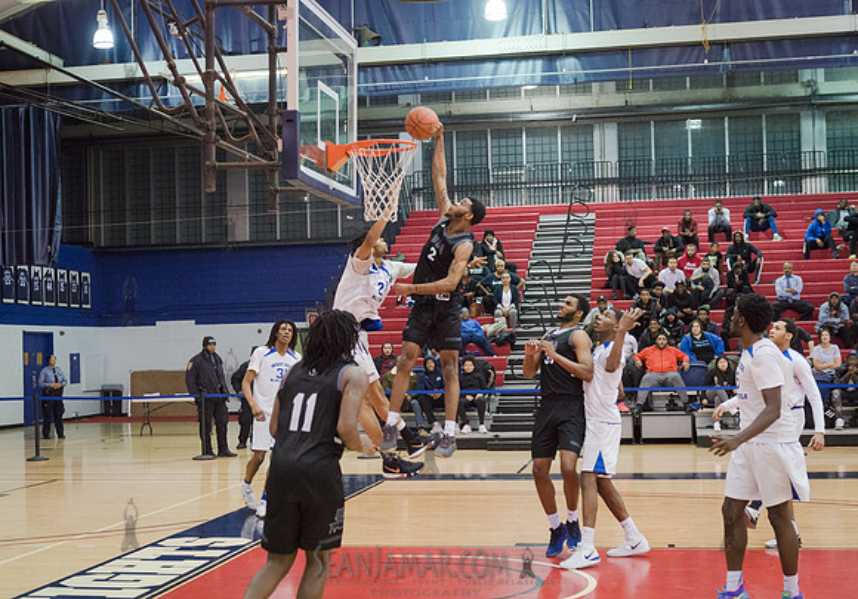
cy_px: 325
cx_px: 351
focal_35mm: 59
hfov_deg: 33.1
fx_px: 1439
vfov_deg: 23.5
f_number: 3.5
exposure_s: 1/500
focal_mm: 50
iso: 4000
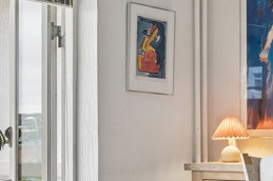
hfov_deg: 20.3
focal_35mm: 101
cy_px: 145
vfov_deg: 13.5
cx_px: 171
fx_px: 762
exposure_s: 1/13
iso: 200
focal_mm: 32.5
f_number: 8
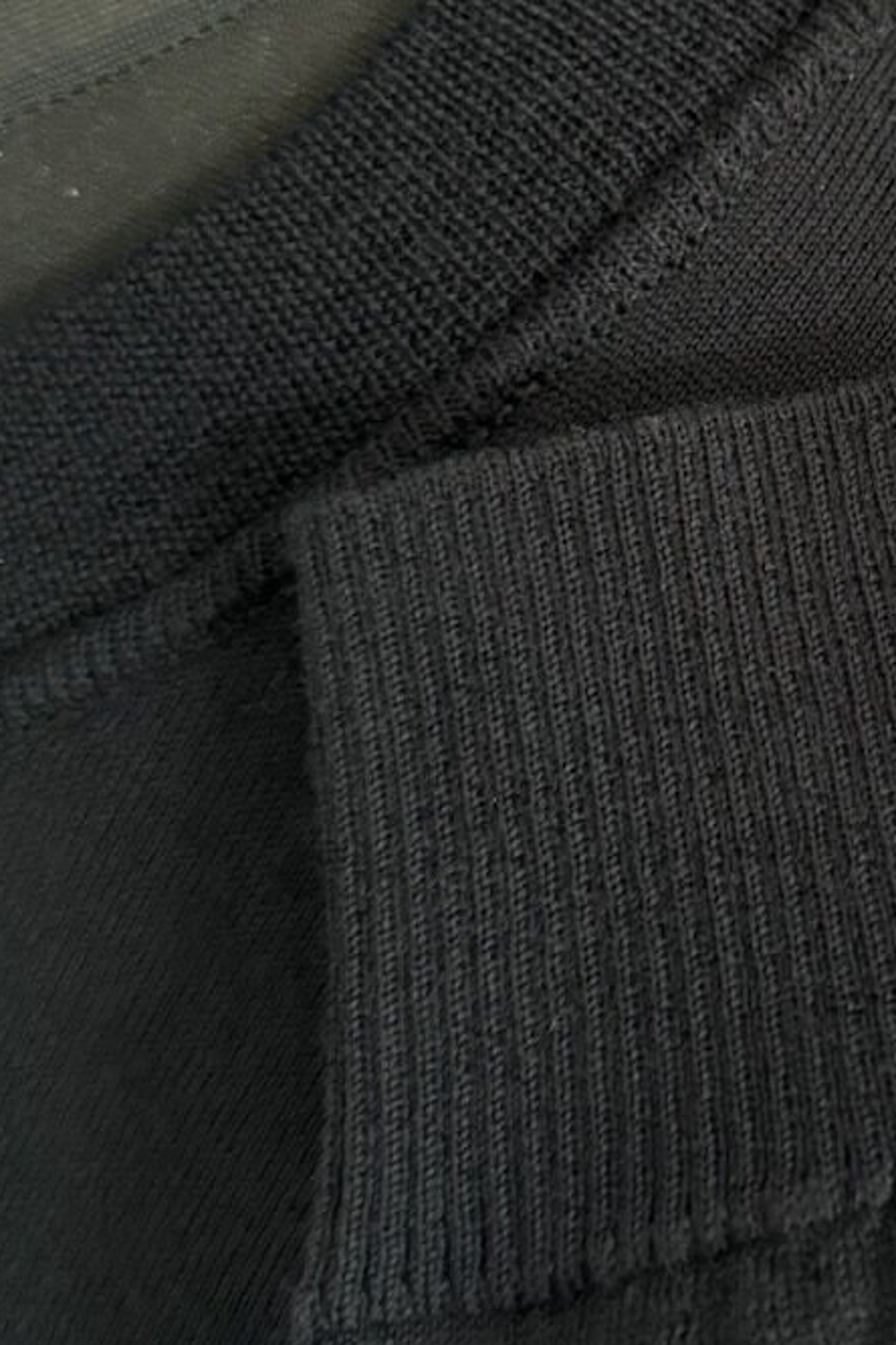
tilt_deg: -35.3
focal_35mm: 60
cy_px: 355
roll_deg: -2.9
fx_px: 2240
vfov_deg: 32.8
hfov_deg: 21.5
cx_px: 975
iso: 800
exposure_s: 1/60
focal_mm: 6.76
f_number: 1.78
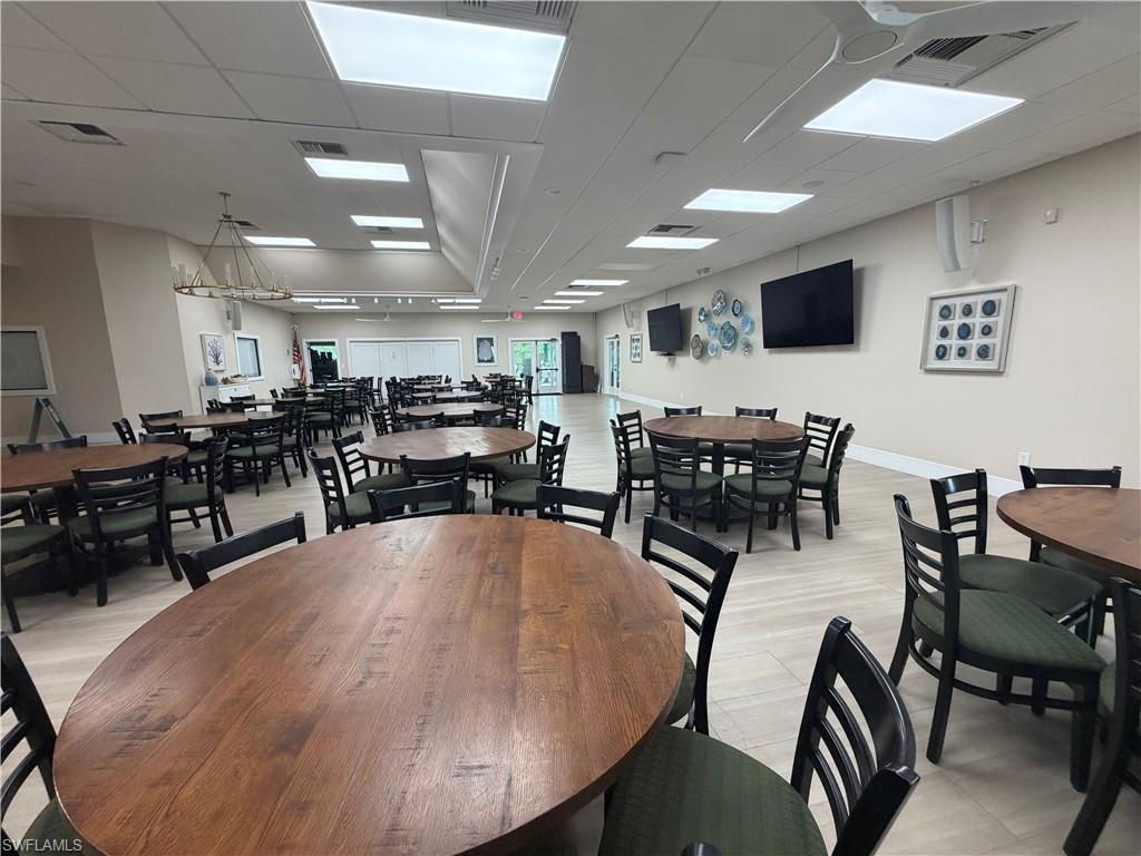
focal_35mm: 14
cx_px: 570
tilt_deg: -7.8
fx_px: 461
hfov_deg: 102.1
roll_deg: +2.0
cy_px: 428
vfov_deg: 85.7
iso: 200
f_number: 2.2
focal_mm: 2.22
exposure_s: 1/120
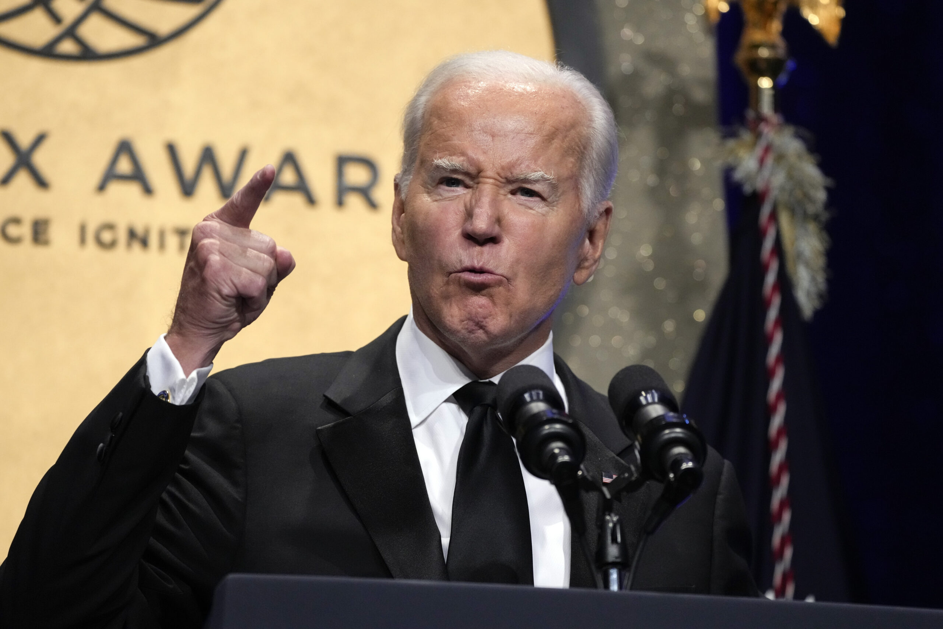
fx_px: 6234
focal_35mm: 238
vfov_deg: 5.8
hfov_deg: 8.7
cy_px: 314
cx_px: 472
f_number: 5.6
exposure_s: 1/320
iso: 4000
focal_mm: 238
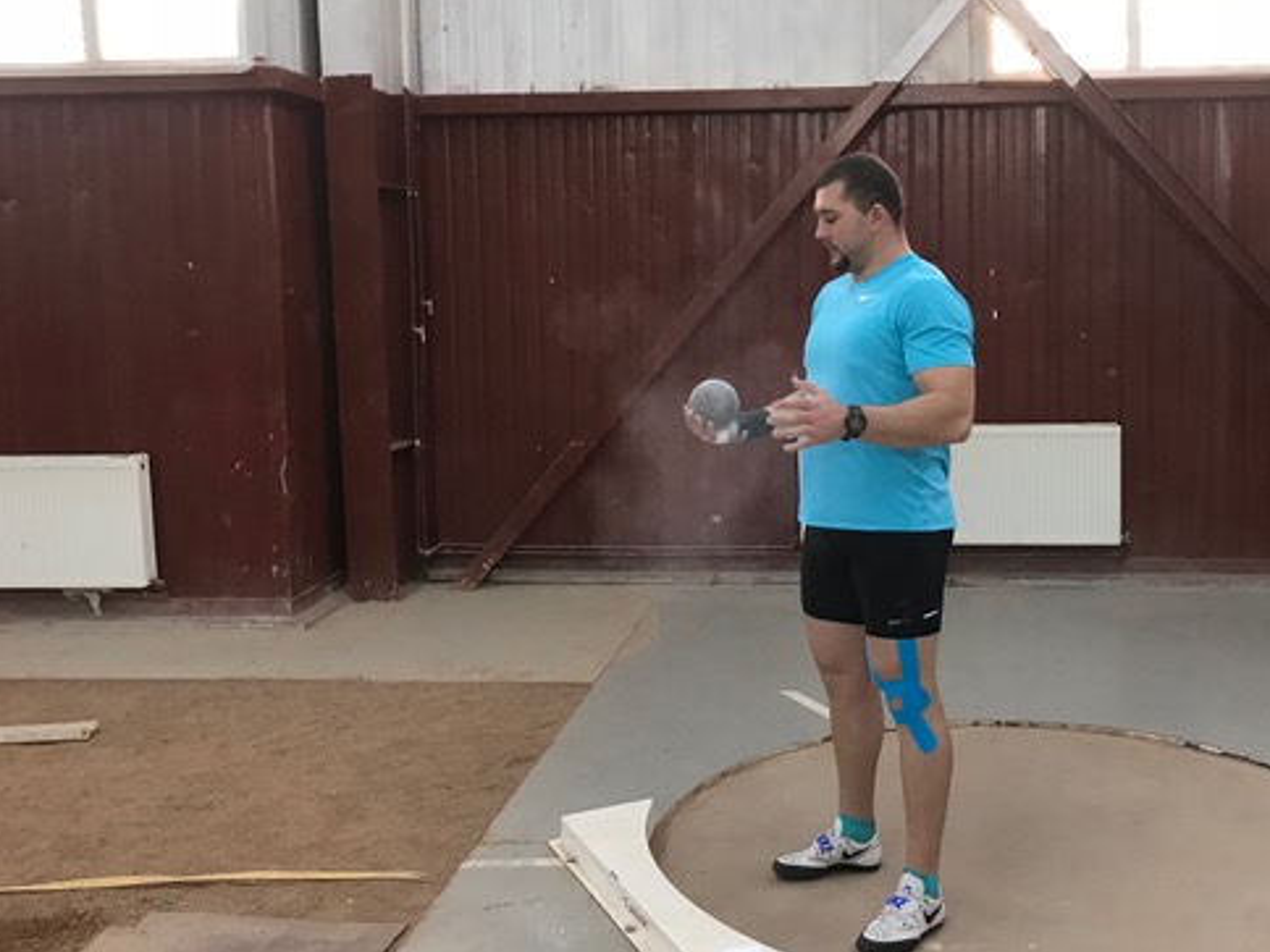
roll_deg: -0.5
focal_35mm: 37
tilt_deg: -4.1
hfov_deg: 49.7
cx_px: 777
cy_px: 388
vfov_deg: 38.5
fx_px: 1357
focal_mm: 3.99
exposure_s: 1/17
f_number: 1.8
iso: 64
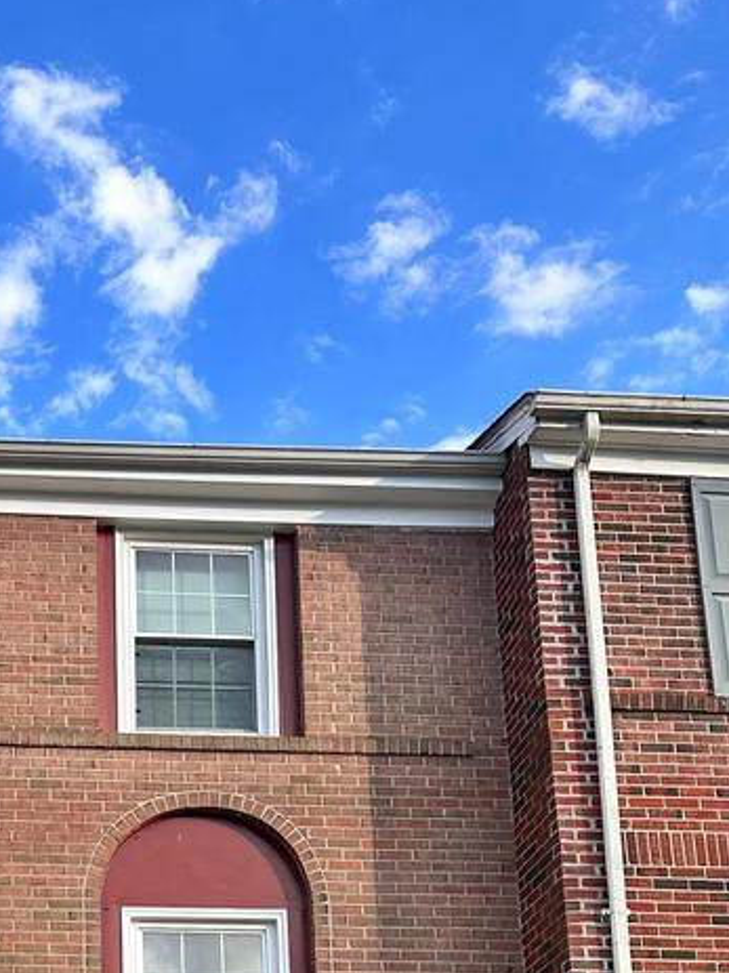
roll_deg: -0.4
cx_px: -32
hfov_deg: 24.7
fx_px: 1573
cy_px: 1122
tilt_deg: +12.9
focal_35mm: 56
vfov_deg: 30.1
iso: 80
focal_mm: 6.86
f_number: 1.78
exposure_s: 1/1304
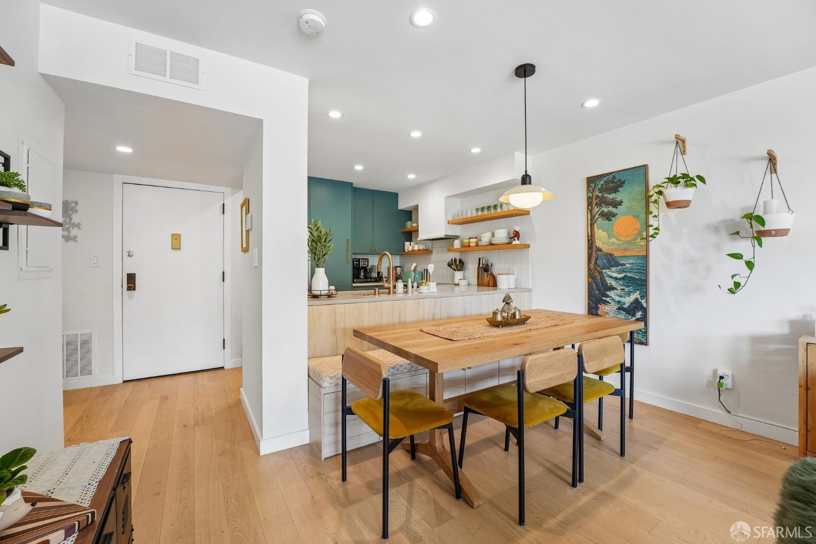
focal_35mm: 14
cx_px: 408
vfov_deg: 81.2
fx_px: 317
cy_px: 272
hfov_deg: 104.3
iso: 640
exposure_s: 1/25
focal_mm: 14
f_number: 8
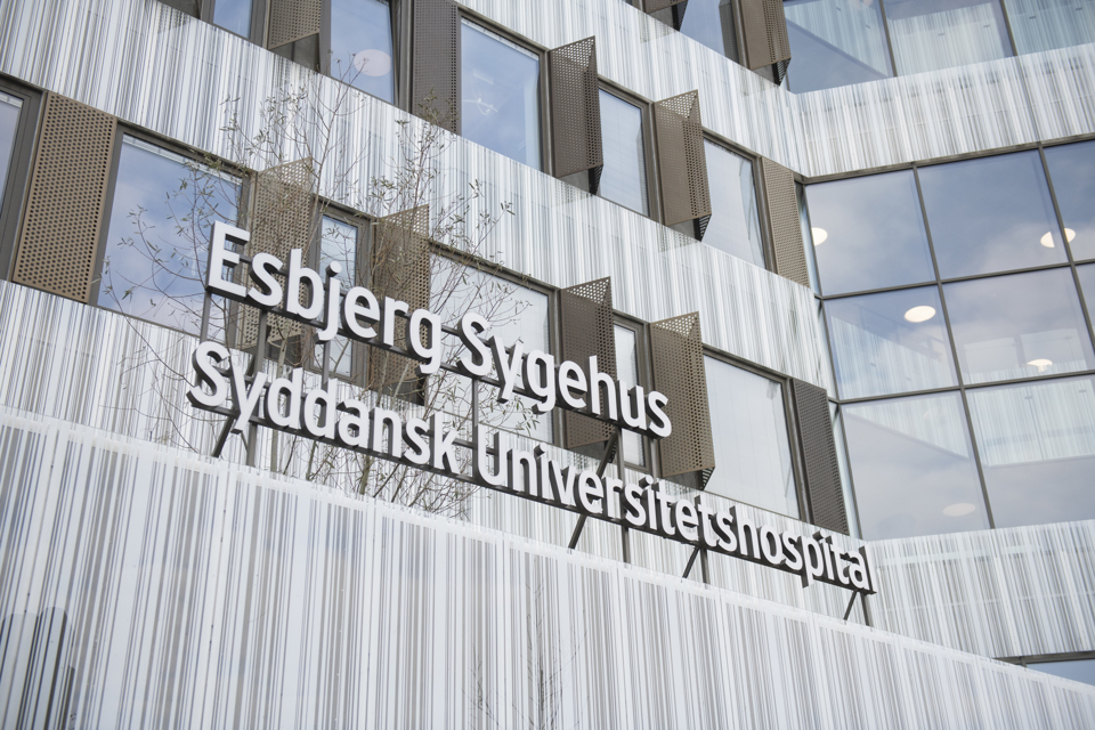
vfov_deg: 29.9
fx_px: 1369
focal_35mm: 45
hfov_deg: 43.6
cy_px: 365
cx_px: 548
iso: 320
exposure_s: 1/1600
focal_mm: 45
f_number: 3.5
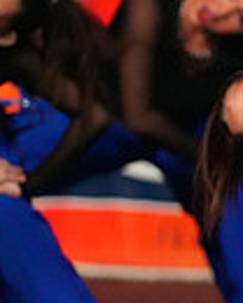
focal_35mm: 1257
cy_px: 94
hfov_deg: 1.2
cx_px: 624
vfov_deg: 1.5
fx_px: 11300
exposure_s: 1/1250
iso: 16000
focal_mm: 300
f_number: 3.5
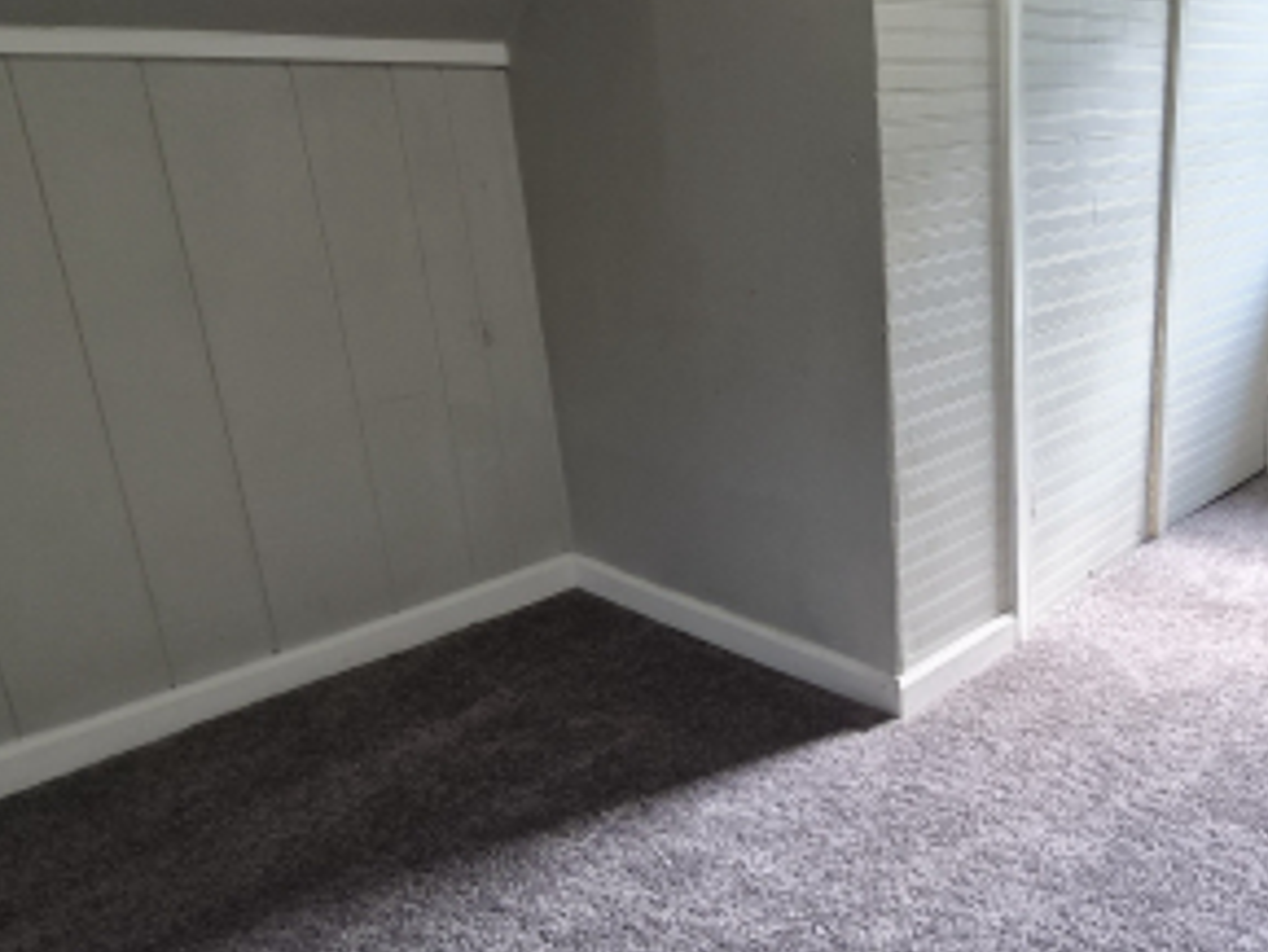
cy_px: 505
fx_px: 1099
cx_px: 967
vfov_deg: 46.8
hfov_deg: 56.6
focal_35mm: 30
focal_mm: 1.7
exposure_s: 1/60
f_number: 2.2
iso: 80
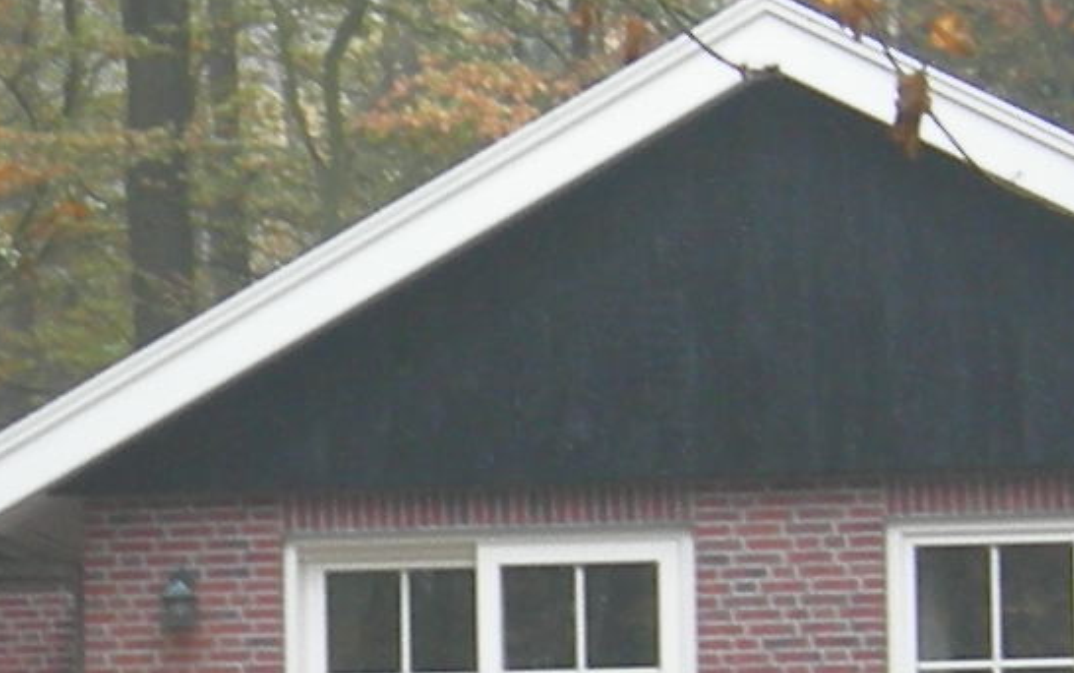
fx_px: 5301
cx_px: 22
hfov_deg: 11.5
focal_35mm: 181
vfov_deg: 7.2
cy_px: 602
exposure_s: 1/30
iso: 101
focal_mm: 7.5
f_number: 2.7
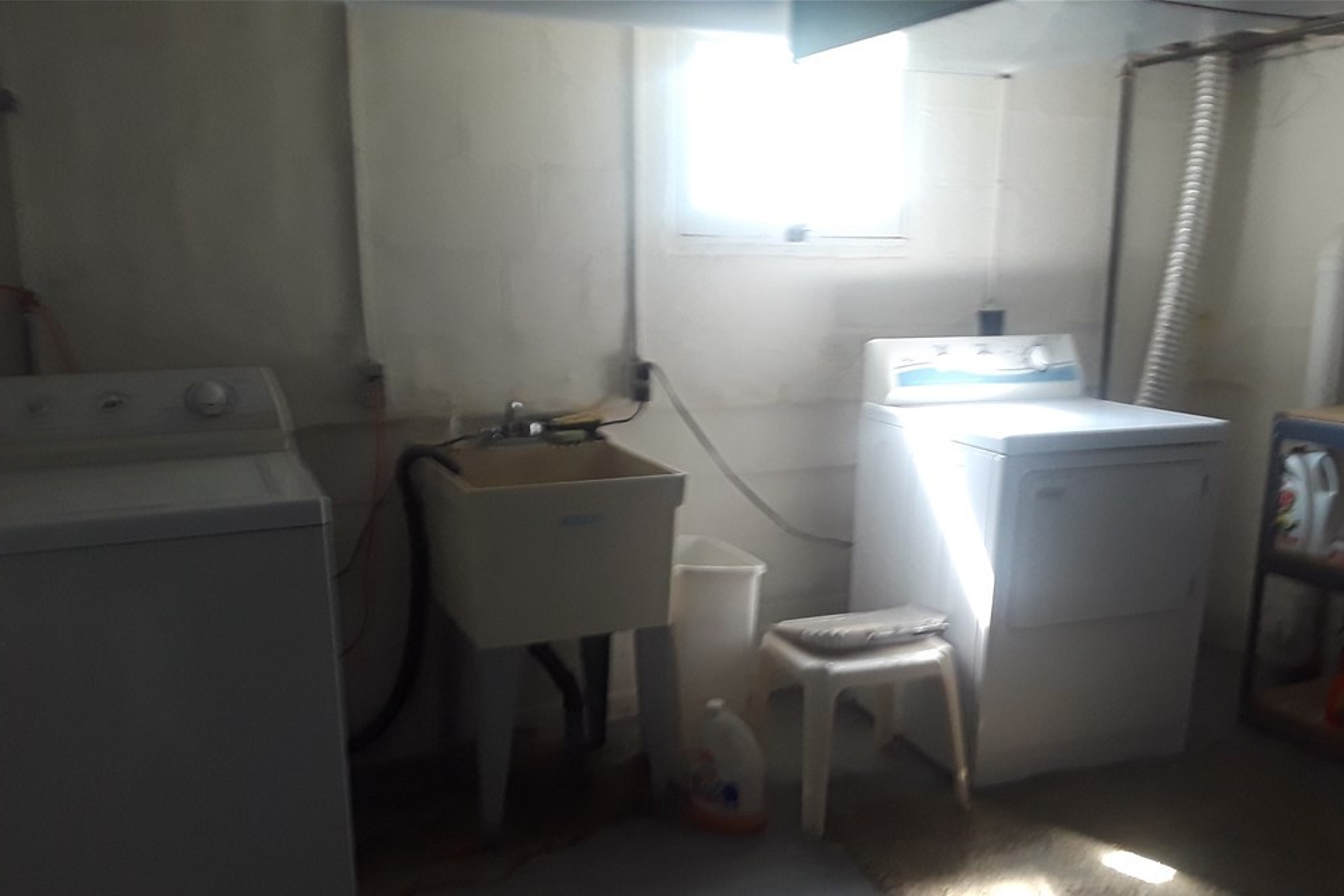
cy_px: 518
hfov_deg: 61.9
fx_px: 1120
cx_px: 680
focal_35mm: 30
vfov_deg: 43.5
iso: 125
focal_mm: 2.9
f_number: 1.9
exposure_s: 1/30
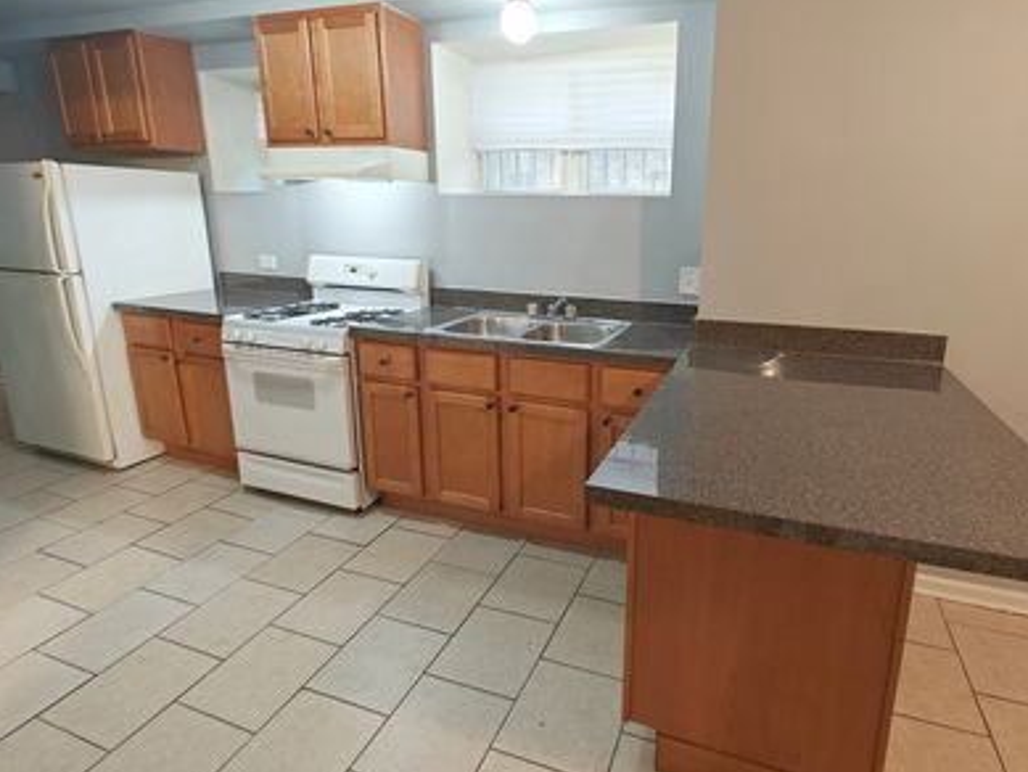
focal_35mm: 18
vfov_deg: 71.3
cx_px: 595
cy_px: 337
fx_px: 535
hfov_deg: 87.1
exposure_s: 1/40
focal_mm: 2.59
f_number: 2.2
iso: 200
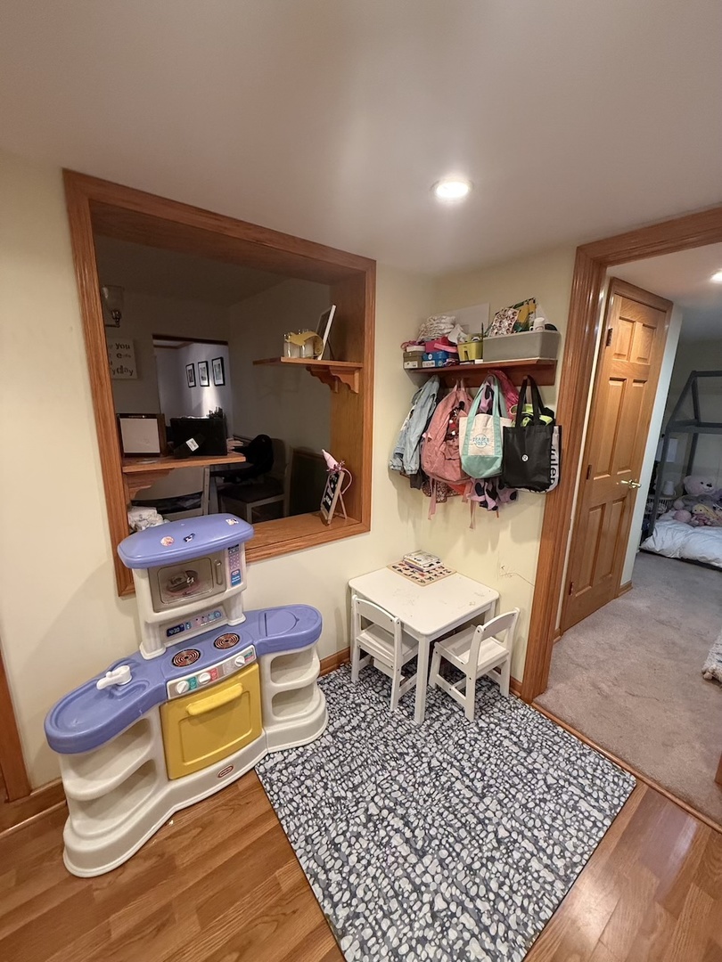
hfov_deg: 85.7
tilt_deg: -11.3
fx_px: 389
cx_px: 361
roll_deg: -1.6
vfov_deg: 102.1
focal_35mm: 14
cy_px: 481
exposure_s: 1/60
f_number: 2.2
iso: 500
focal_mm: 2.22
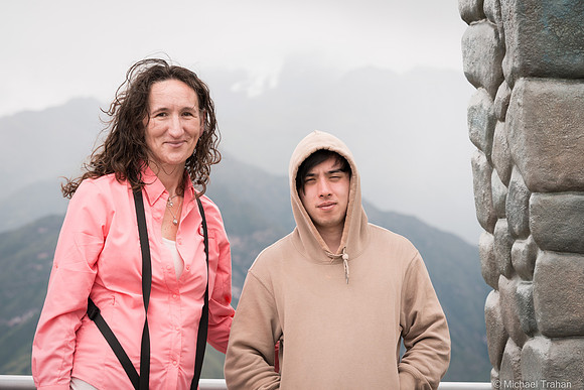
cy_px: 195
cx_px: 292
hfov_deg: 19.1
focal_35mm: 107
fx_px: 1736
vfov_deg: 12.8
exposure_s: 1/160
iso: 160
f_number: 7.1
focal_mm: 107
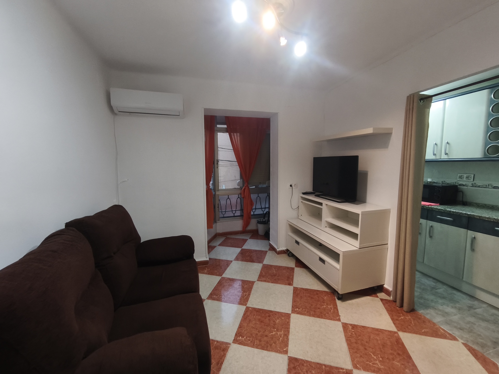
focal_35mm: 15
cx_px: 250
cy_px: 187
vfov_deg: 81.7
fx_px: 216
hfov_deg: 98.2
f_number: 2.2
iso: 250
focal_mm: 1.91
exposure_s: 1/33.3
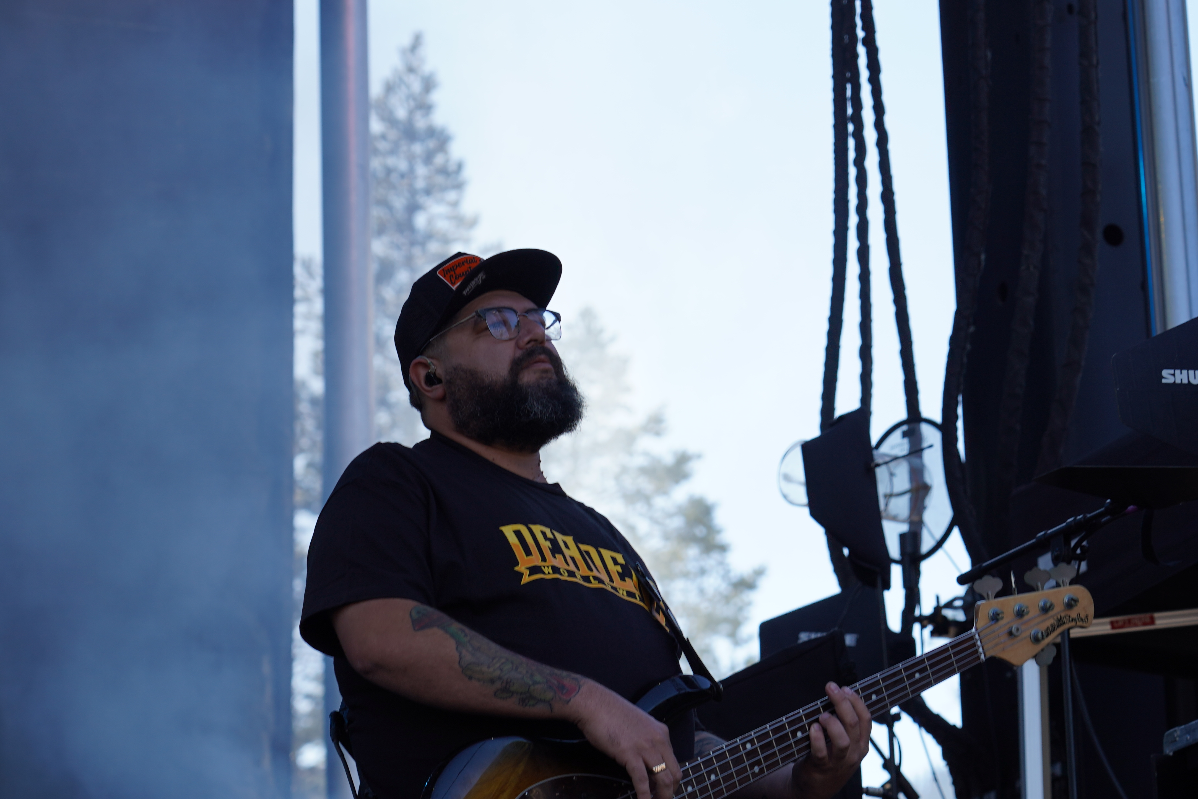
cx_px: 677
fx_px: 4425
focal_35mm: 133
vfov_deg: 10.3
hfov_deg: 15.4
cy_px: 453
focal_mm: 96
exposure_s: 1/200
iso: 100
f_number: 5.6
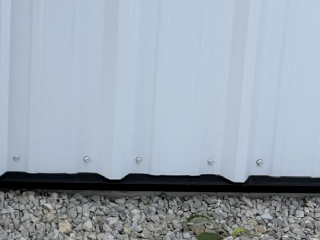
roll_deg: -0.4
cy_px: -151
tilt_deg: -13.1
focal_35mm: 100
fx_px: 925
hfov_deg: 18.0
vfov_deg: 13.7
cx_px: -121
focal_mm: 6.76
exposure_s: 1/2611
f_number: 1.78
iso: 80
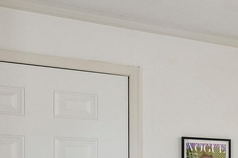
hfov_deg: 20.6
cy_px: 183
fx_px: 443
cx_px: 433
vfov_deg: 19.3
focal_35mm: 67
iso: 140
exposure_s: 1/15
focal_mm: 15
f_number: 5.6
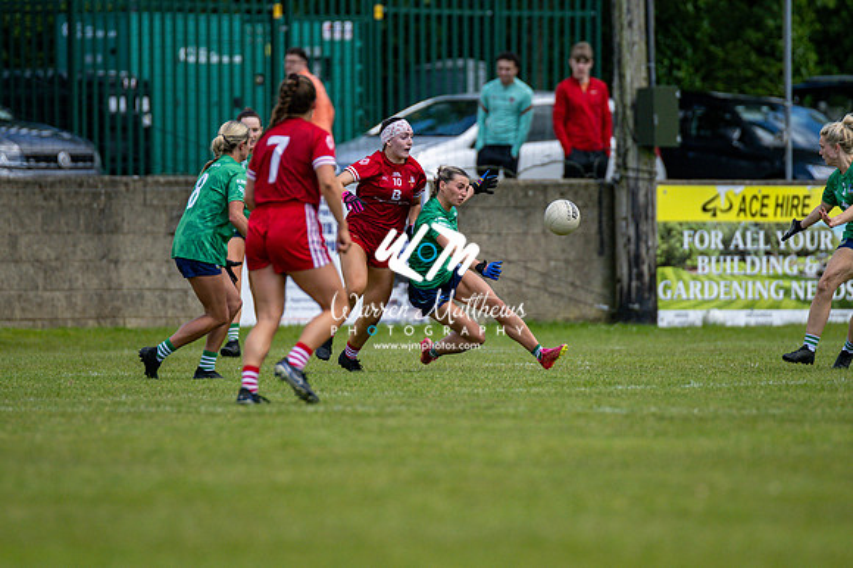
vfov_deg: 3.1
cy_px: 284
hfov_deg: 4.6
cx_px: 426
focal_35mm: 450
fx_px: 10656
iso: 320
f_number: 2.8
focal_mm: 300
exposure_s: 1/6400
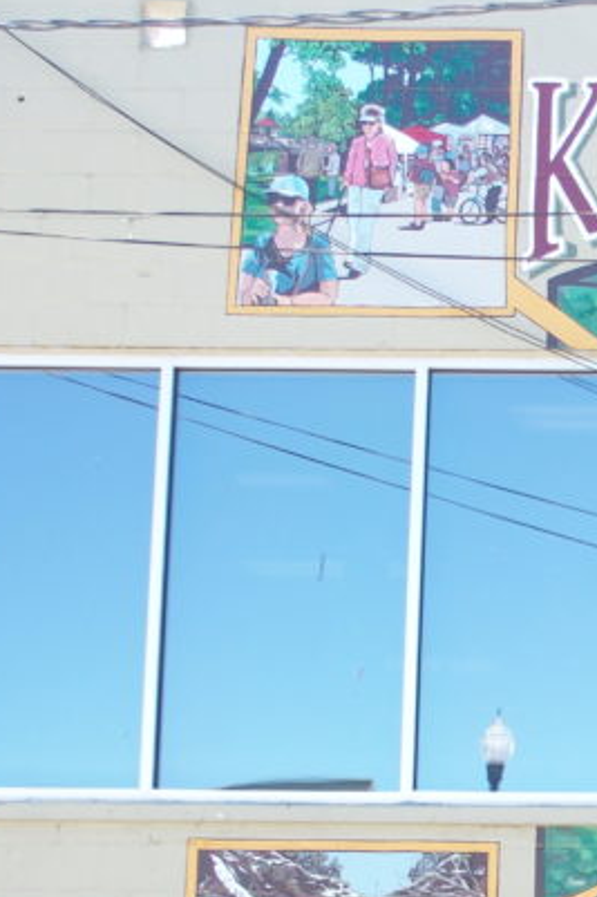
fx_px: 2315
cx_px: 901
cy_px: 832
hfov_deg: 13.8
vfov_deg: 21.4
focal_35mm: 93
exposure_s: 1/160
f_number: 3.2
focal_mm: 7.4
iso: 100
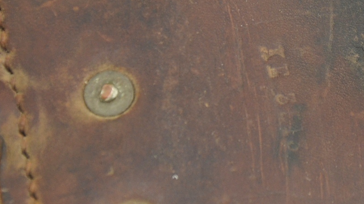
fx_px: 5288
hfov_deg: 3.9
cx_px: 337
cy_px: 13
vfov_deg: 2.2
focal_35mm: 548
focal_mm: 112
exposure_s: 1/80
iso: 400
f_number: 5.6
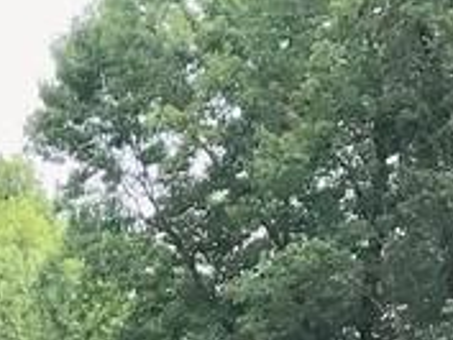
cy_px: 956
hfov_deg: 12.0
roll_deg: +0.2
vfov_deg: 8.1
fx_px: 2121
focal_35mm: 162
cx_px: -59
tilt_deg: +1.5
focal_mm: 3.99
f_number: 1.8
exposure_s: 1/704
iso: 20
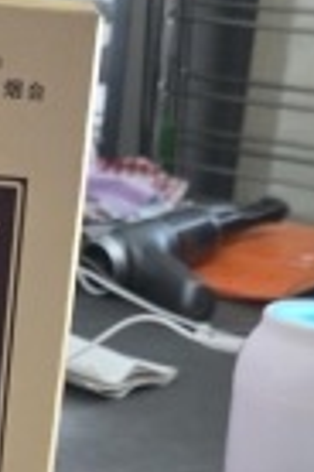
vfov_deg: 23.3
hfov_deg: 16.3
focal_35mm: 83
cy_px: 493
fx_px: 1086
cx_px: 55
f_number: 1.8
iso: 1250
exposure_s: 1/60
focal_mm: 5.4
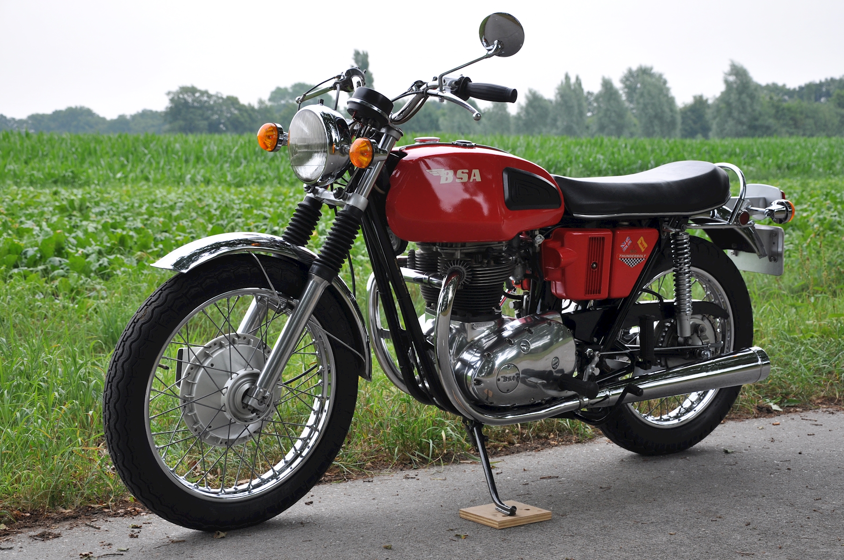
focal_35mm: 63
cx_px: 422
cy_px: 280
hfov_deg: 31.9
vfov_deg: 21.5
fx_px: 1475
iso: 200
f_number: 7.1
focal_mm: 42
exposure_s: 1/200
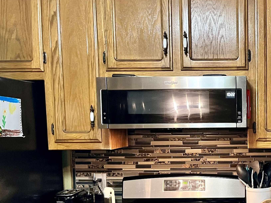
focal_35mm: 49
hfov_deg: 36.7
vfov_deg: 29.3
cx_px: 239
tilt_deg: -5.3
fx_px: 384
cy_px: 147
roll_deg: +1.3
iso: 640
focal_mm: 5.1
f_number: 1.6
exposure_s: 1/40
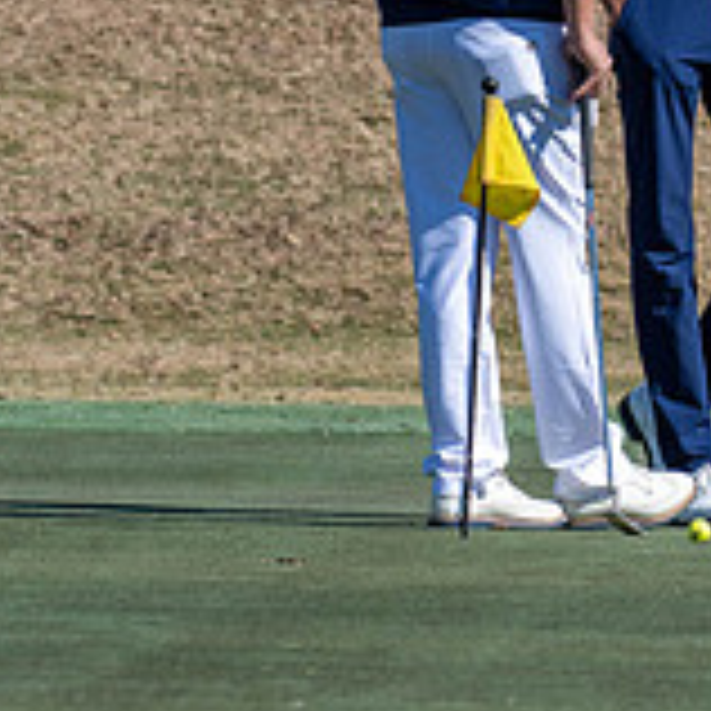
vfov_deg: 2.4
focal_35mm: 725
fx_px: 16848
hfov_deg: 2.4
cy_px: -184
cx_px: 612
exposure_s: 1/3200
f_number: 5.6
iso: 400
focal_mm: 200
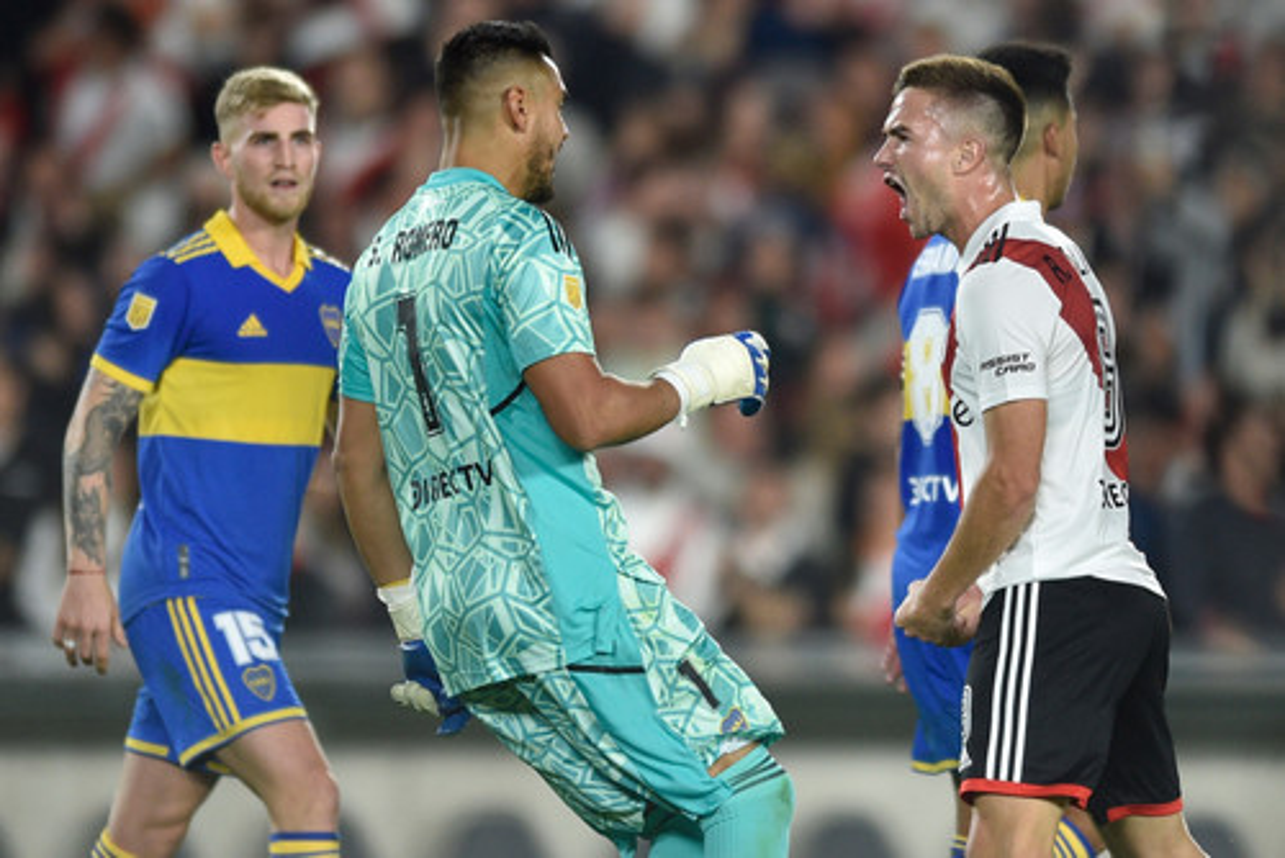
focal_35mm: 400
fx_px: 14285
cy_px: 429
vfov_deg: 3.4
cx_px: 642
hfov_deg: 5.2
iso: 1250
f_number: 2.8
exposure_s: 1/1600
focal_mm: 400
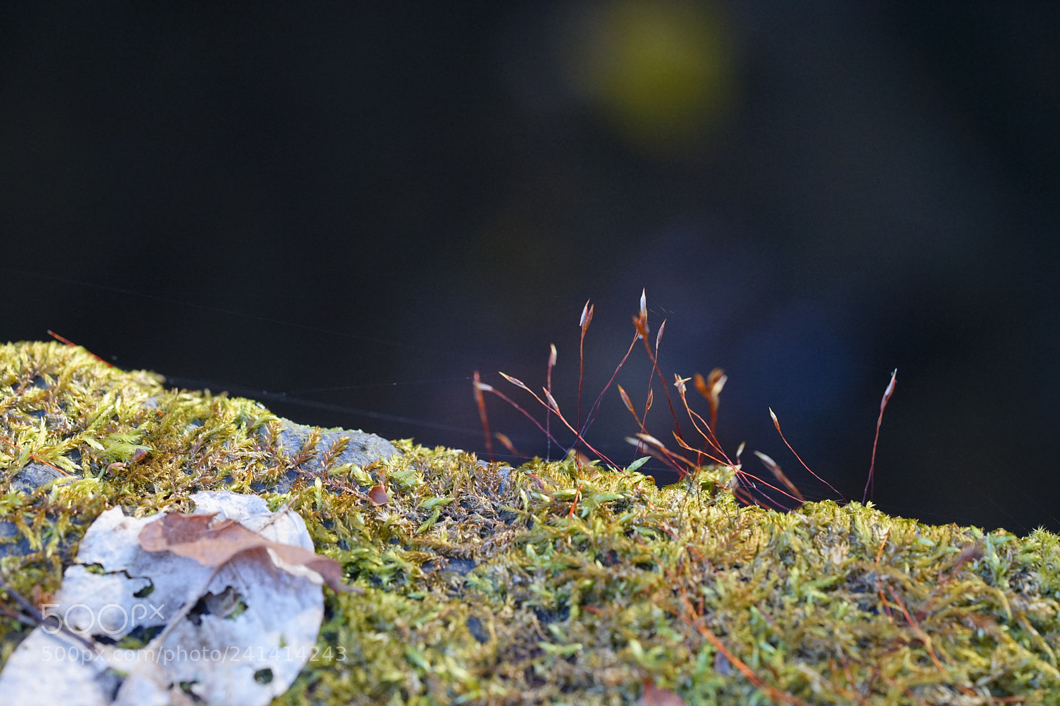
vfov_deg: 15.2
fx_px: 2649
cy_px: 353
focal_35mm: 90
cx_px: 530
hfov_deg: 22.6
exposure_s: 1/160
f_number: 5.6
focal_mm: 90
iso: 1600
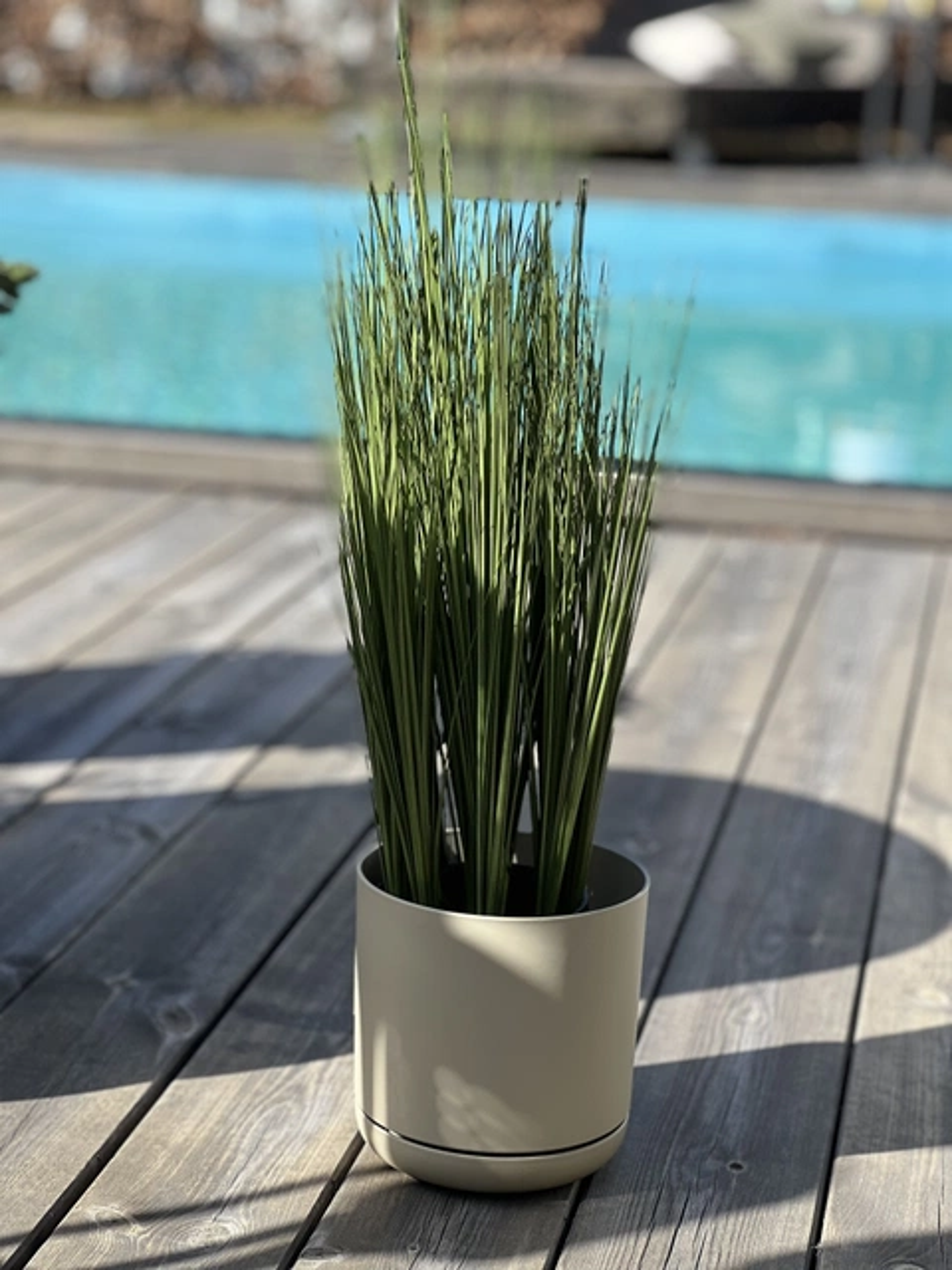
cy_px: 635
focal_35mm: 77
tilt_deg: -11.8
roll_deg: -3.0
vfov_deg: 25.3
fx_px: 2824
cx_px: 476
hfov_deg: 19.1
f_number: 2.8
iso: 25
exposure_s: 1/299
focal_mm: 9
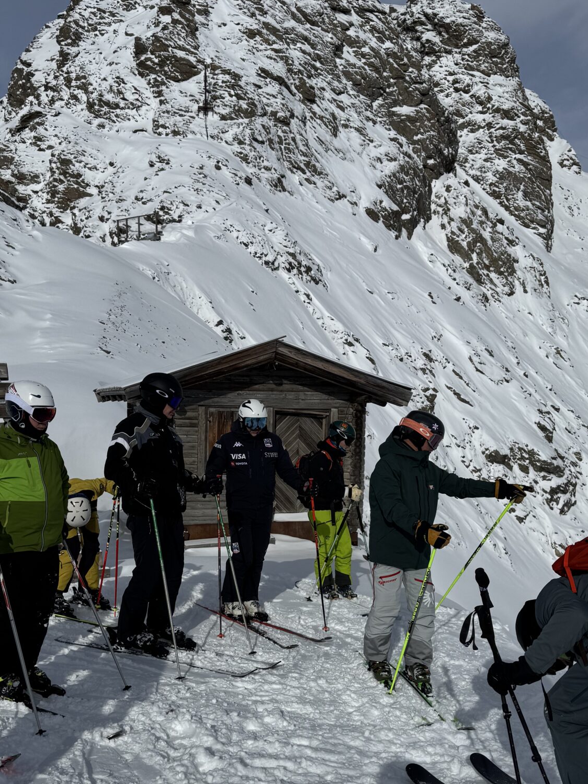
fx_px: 929
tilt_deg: -6.9
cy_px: 518
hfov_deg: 35.1
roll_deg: -2.1
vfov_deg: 45.1
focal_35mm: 41
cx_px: 276
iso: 64
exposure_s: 1/15152
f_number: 1.78
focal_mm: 6.76
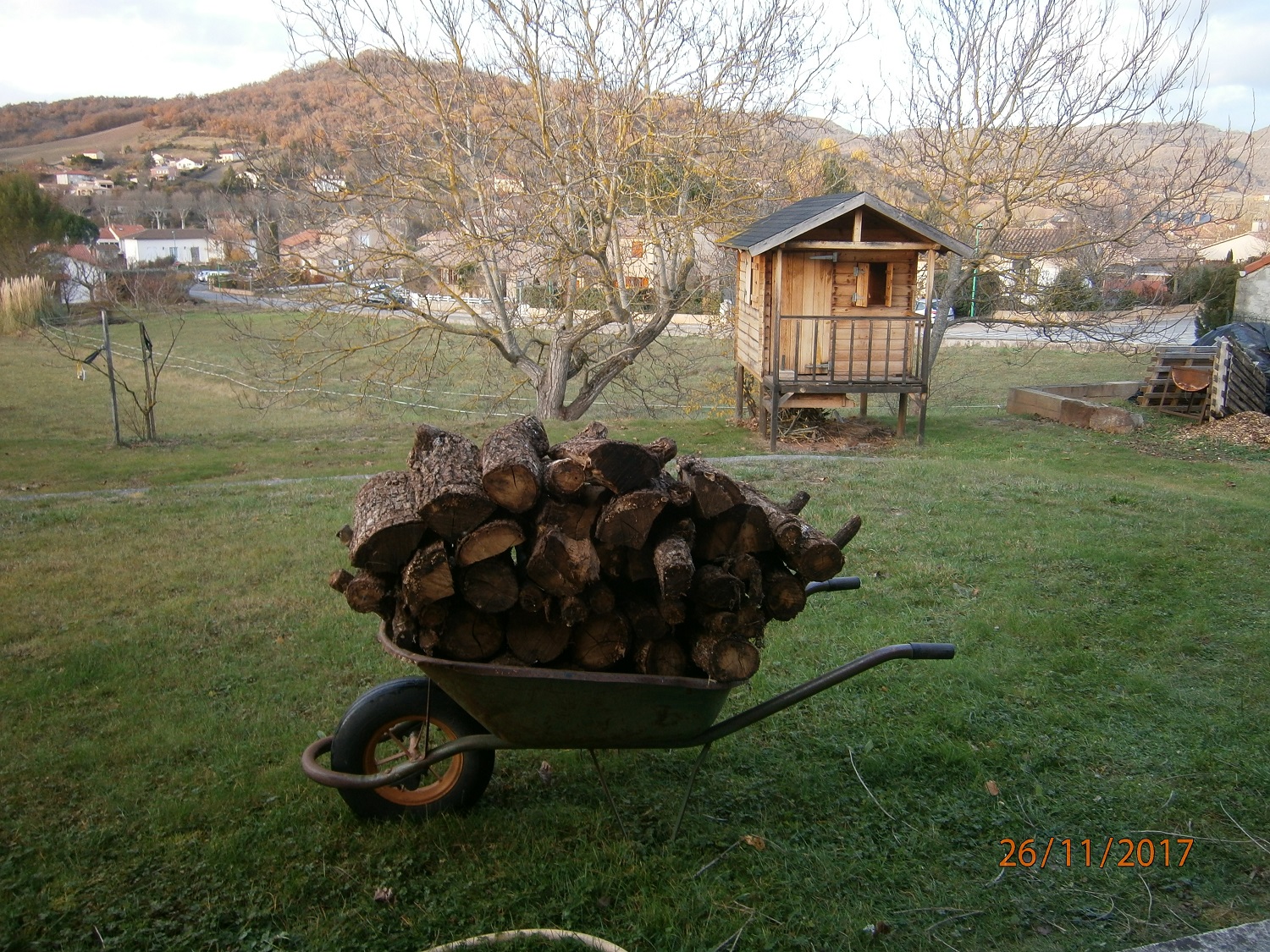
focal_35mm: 26
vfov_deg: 53.1
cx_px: 635
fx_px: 954
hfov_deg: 67.3
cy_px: 476
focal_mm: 4.7
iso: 80
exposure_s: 1/60
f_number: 2.8
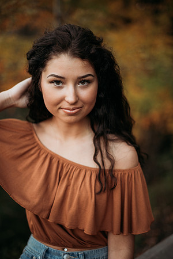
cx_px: 86
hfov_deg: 27.0
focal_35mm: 50
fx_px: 360
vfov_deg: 39.6
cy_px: 130
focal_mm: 50
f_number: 1.4
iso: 125
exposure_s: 1/320
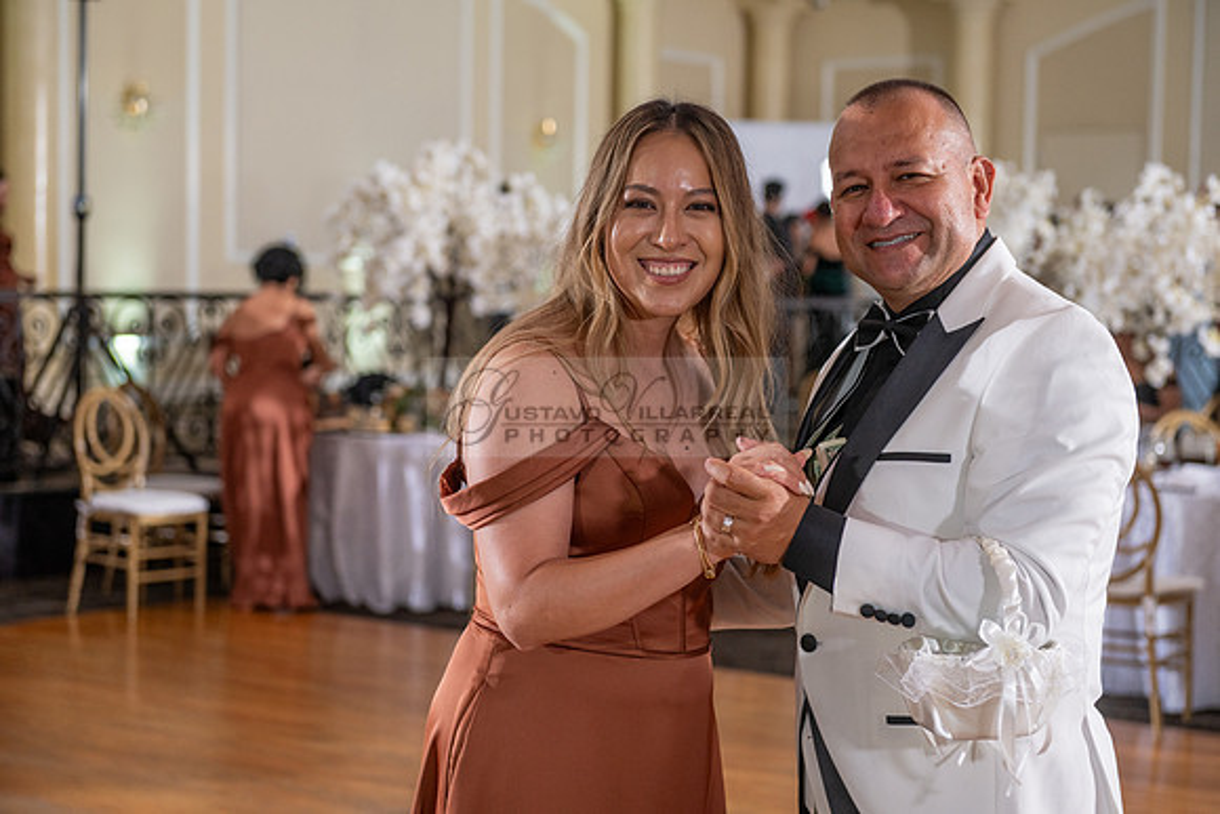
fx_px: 2373
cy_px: 407
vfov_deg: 19.5
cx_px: 610
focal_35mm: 70
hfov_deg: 28.8
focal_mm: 70
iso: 800
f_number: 4
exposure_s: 1/160
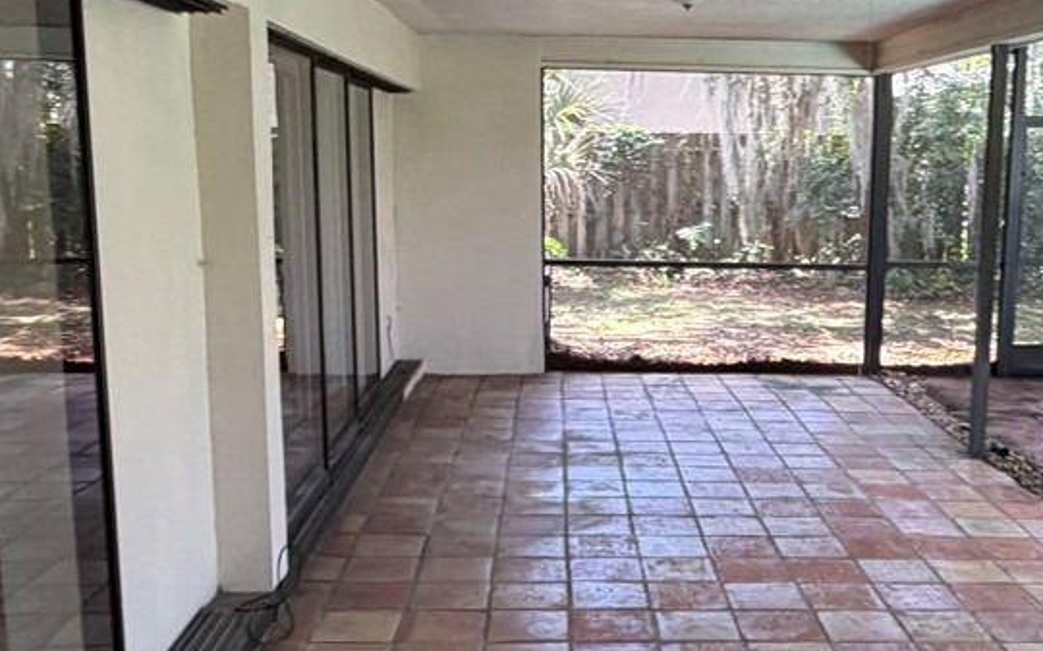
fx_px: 1250
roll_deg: -1.1
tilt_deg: -9.0
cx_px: 649
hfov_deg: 44.9
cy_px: 373
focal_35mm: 44
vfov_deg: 29.1
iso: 200
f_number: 2.2
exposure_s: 1/121
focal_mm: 2.22
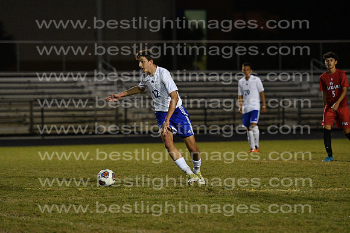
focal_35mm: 255
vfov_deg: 5.4
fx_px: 2480
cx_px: 175
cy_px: 116
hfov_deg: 8.1
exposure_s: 1/1250
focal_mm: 170
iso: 6400
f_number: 4
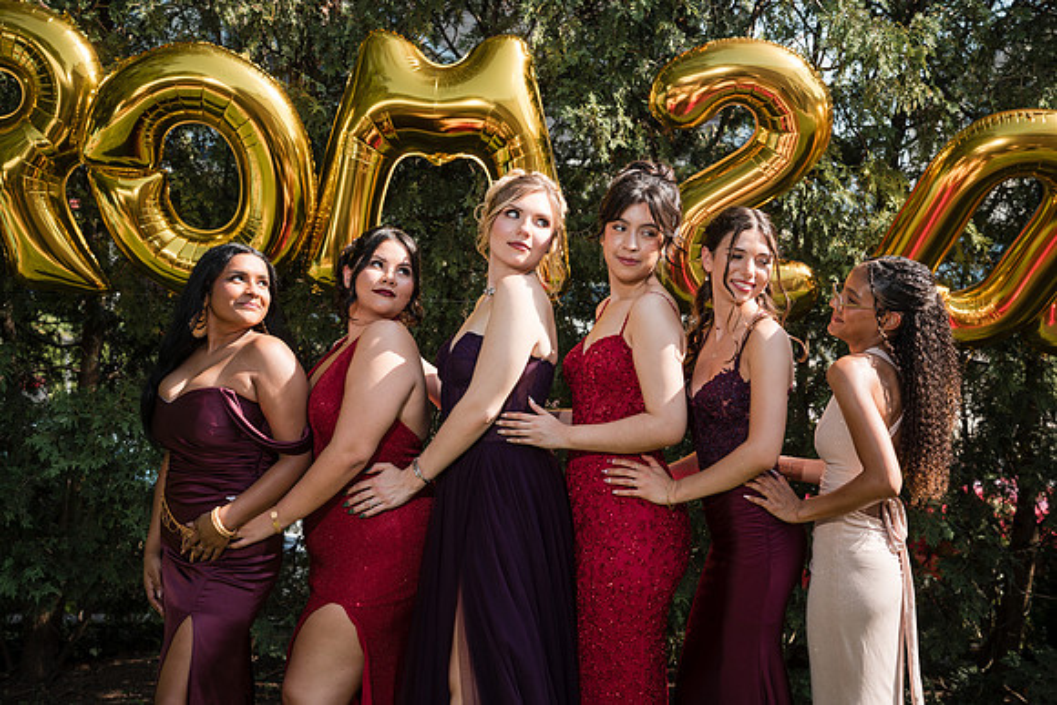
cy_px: 352
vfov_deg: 24.2
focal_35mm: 56
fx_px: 1645
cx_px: 528
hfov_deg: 35.6
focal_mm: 56
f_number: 5
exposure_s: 1/250
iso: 100
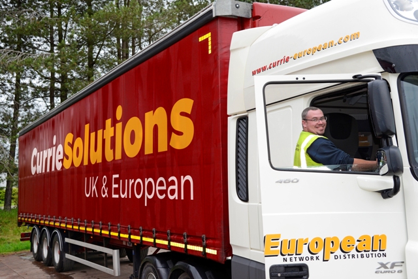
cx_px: 209
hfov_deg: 50.7
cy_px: 140
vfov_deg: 35.1
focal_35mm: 38
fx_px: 441
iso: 320
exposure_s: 1/250
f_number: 5.6
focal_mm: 38
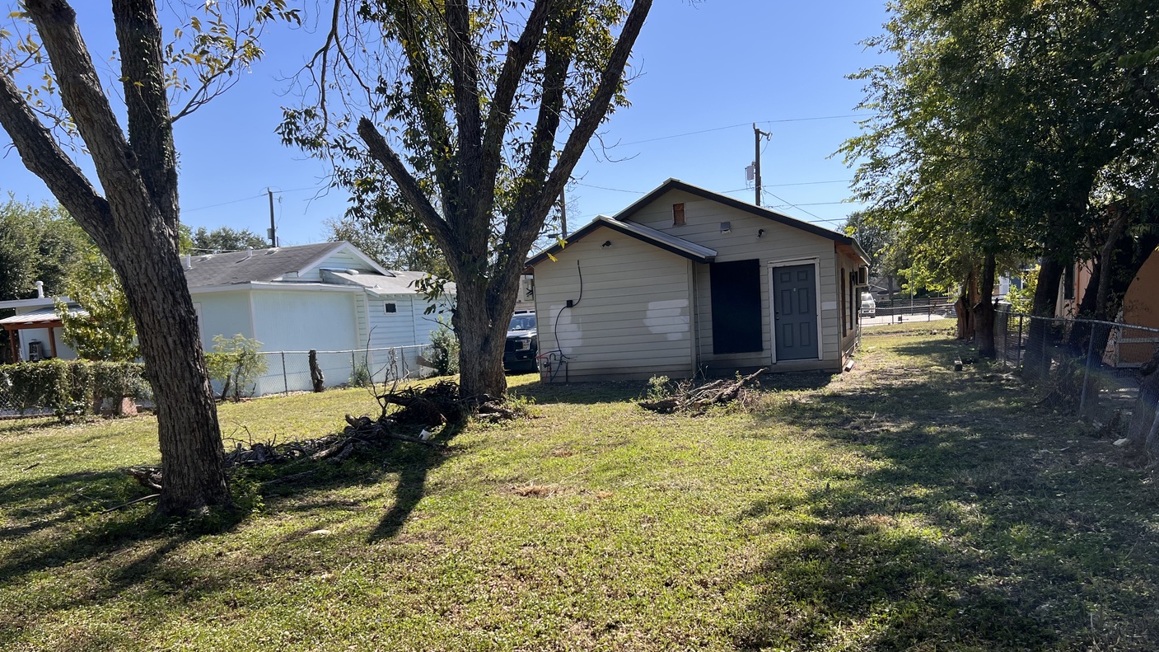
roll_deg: +3.7
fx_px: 891
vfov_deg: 39.7
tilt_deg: -7.7
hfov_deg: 66.1
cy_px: 434
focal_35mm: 29
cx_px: 577
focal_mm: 5.7
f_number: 1.5
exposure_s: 1/1972
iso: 50
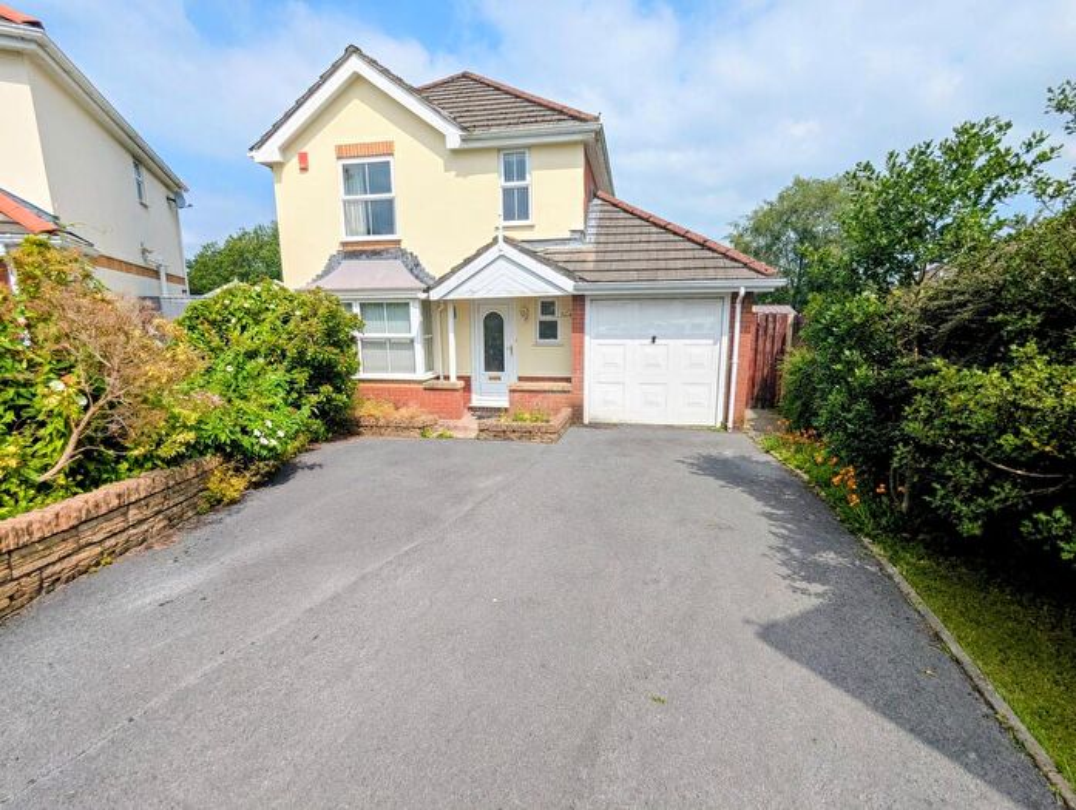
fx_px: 498
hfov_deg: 94.4
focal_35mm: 16
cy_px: 405
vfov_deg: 78.3
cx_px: 538
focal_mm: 2.35
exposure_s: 1/2114
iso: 52
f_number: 2.2
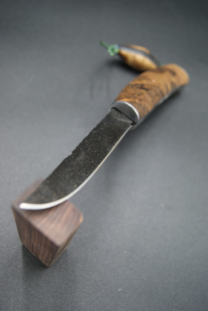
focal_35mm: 39
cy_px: 156
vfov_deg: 49.5
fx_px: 337
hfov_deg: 34.3
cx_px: 104
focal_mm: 26
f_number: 4
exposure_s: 1/40
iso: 160
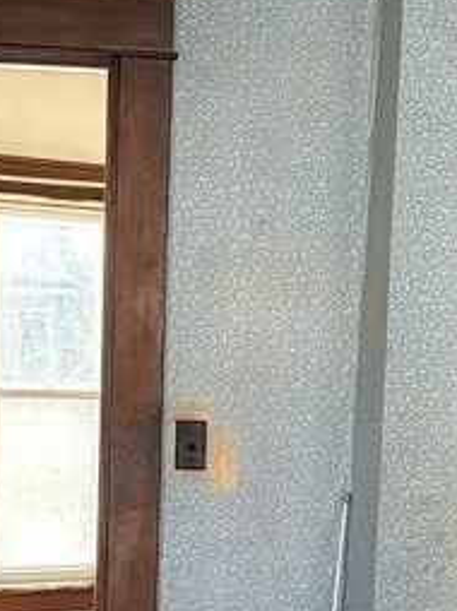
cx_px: 253
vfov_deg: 18.5
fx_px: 1851
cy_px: 541
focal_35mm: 105
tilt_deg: -4.6
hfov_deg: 14.1
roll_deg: -3.1
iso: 125
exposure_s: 1/83
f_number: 1.6
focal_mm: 5.96
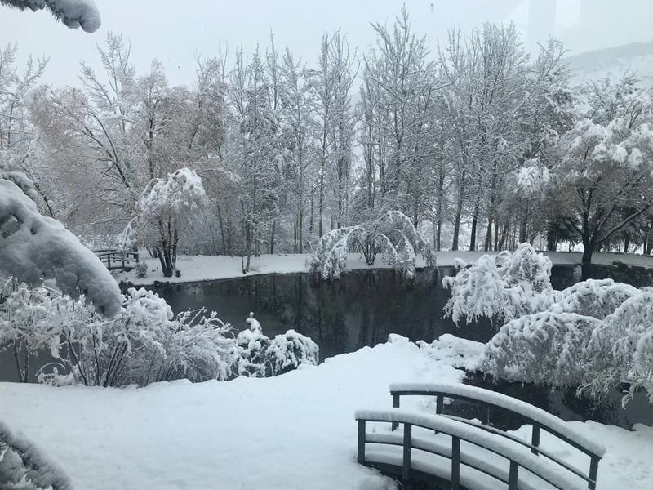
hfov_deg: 63.4
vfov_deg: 49.7
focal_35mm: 28
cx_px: 326
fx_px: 528
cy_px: 245
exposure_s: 1/577
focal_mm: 3.99
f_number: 1.8
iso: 20
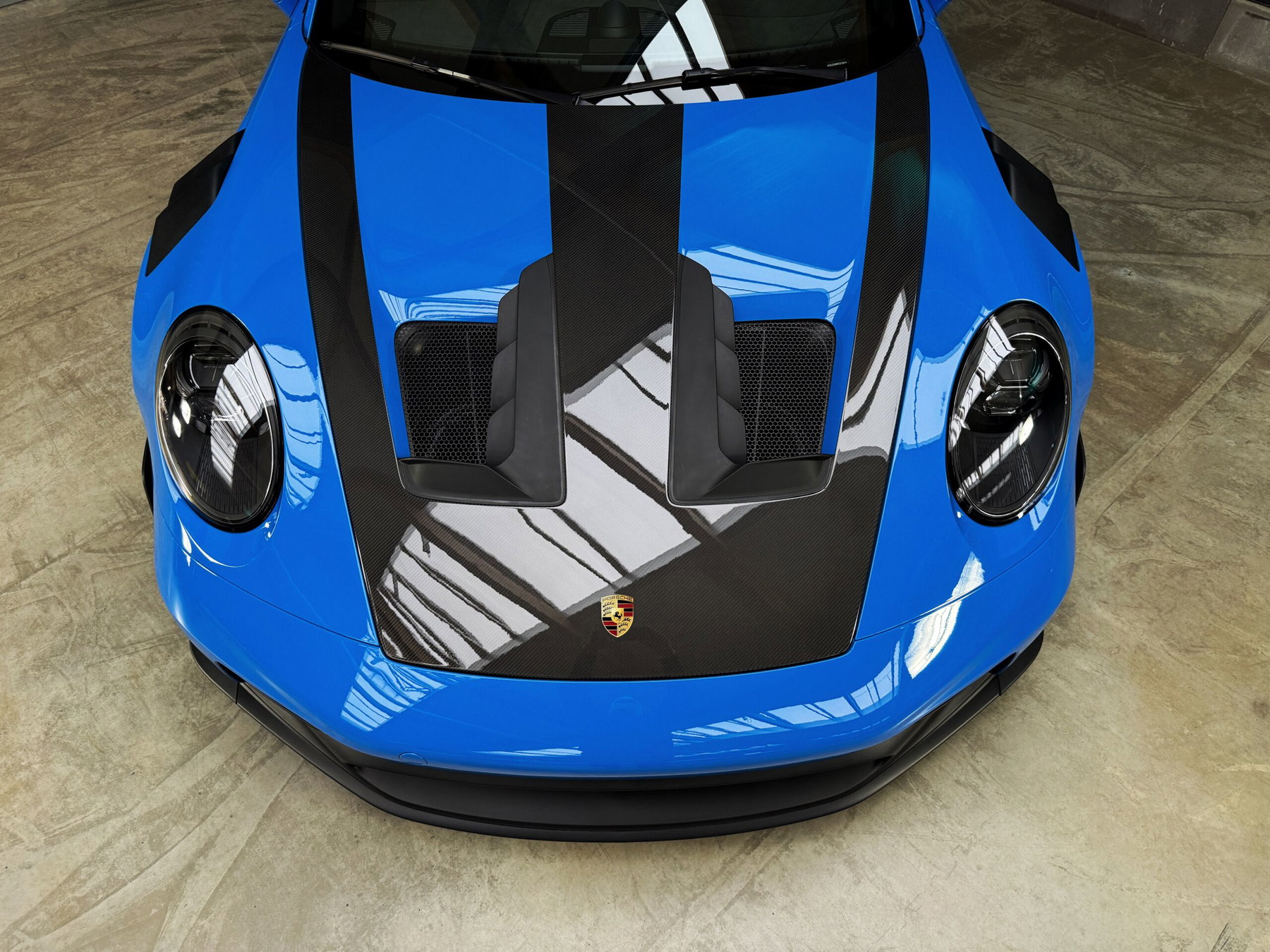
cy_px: 476
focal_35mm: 24
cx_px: 635
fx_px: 881
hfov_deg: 71.6
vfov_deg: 56.8
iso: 200
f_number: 1.78
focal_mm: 6.76
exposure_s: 1/50
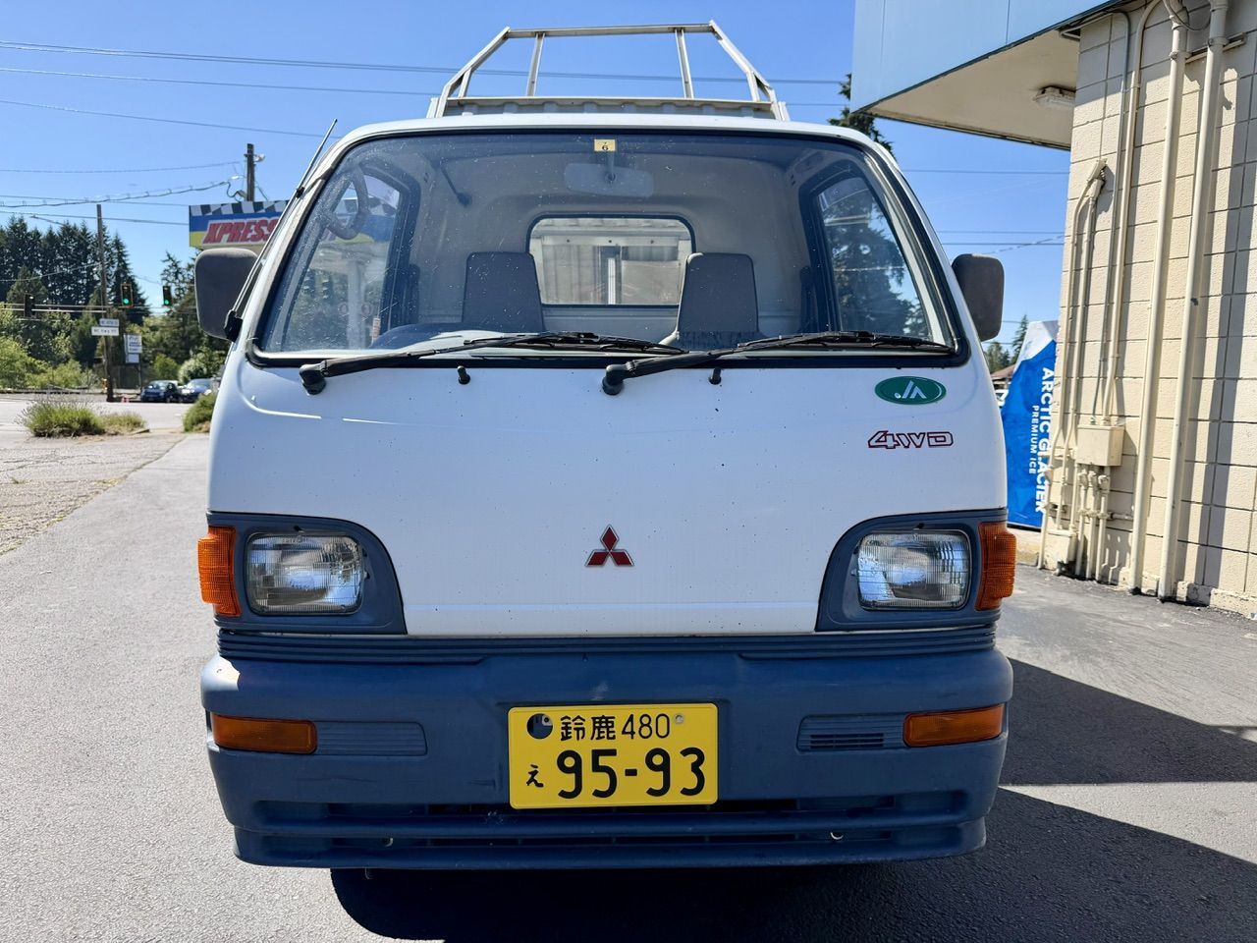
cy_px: 472
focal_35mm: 24
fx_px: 872
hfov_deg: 71.6
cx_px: 628
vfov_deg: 56.8
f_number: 1.78
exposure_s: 1/3145
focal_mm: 6.76
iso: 80
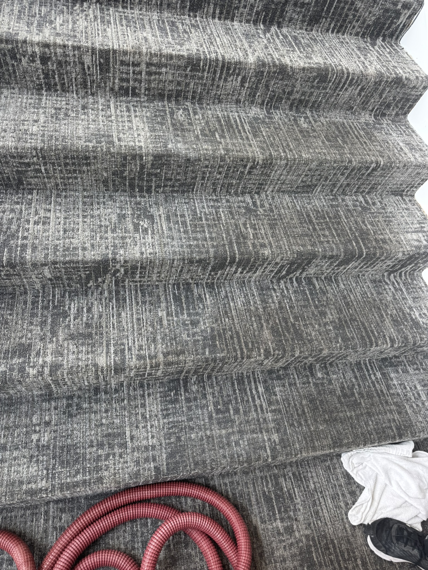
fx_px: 396
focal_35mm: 24
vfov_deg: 71.6
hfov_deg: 56.8
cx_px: 214
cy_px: 285
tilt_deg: -51.8
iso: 80
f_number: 1.78
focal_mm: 6.76
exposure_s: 1/121
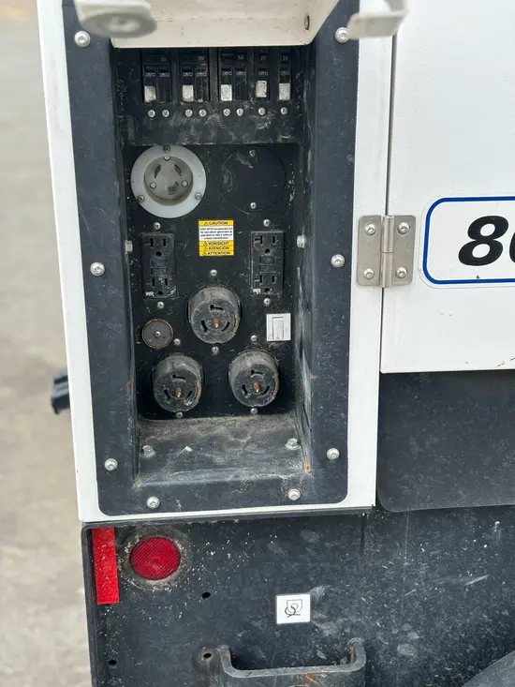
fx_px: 1031
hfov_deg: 28.0
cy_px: 344
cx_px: 258
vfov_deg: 36.8
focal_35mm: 52
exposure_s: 1/597
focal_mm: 5.96
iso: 32
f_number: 1.6
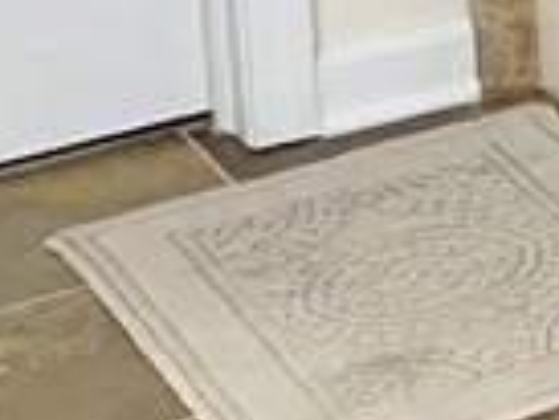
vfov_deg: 7.2
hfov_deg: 8.3
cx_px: 1787
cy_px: -559
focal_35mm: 194
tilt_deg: -10.2
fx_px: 3136
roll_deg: -1.0
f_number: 1.8
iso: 80
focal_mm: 4.25
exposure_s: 1/121
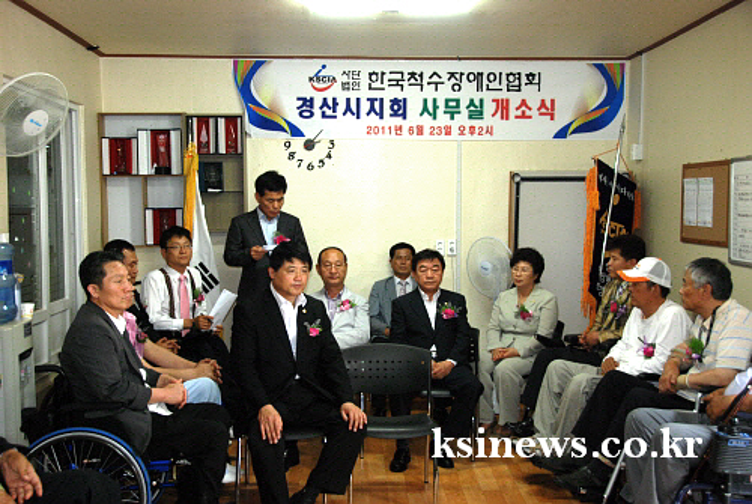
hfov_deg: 47.9
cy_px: 252
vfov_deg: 33.1
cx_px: 376
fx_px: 847
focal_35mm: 40
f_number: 4
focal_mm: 27
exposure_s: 1/60
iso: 400
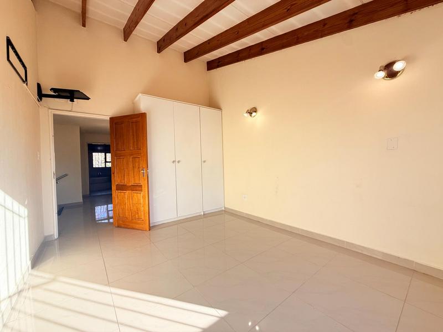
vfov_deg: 85.7
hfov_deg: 102.1
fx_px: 179
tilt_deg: -0.6
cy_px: 166
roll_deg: +2.4
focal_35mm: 14
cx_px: 222
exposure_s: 1/228
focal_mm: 2.22
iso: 50
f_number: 2.2
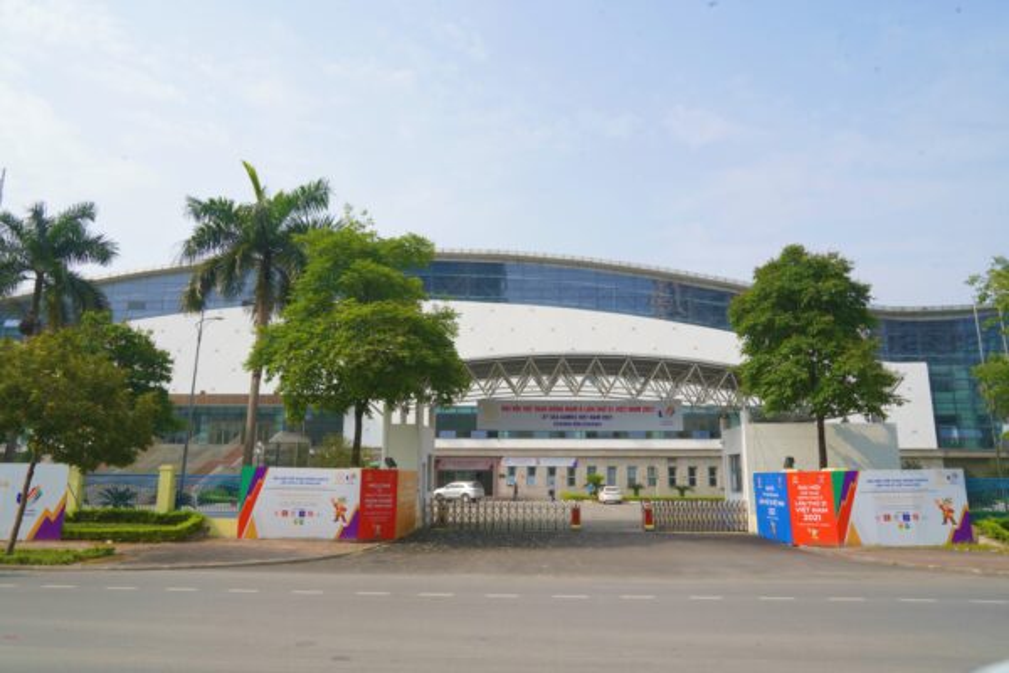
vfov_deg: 53.1
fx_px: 673
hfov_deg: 73.7
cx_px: 504
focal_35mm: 24
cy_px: 336
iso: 200
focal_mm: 24
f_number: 16
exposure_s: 1/80
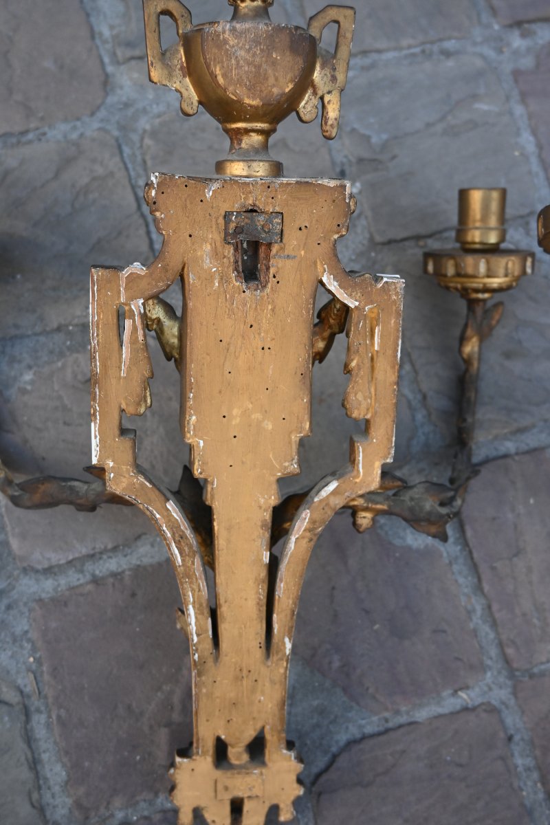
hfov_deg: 36.2
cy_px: 412
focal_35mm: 37
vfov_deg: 52.2
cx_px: 275
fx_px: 842
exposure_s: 1/200
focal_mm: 24.5
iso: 400
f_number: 3.8
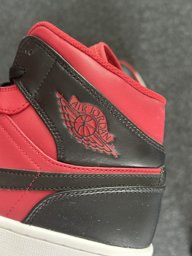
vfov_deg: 39.7
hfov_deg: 30.3
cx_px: 96
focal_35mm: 48
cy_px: 128
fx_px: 355
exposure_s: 1/33
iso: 400
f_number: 1.78
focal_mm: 6.86
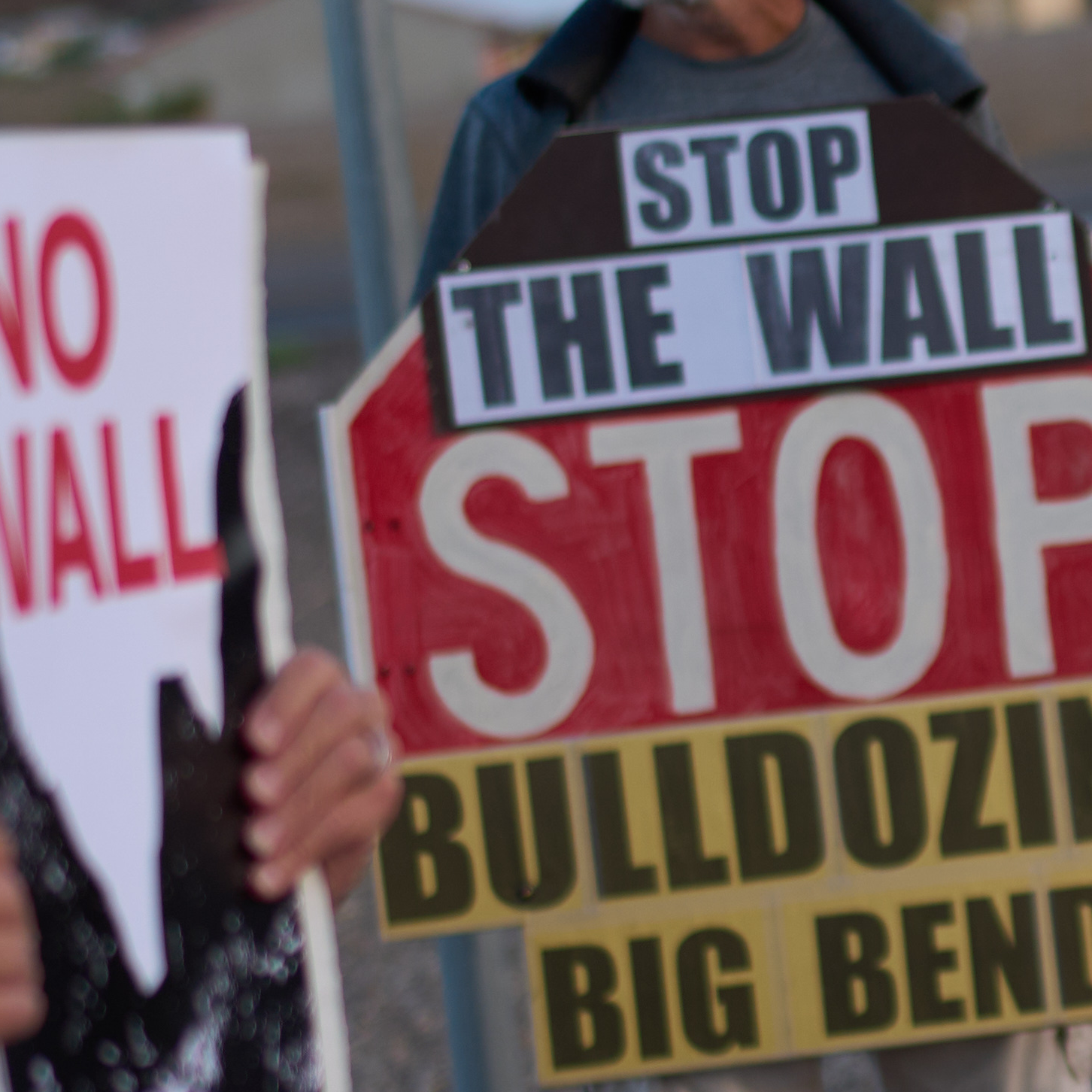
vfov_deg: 9.9
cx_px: 1567
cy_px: 556
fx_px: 6317
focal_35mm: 177
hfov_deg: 9.6
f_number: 1.4
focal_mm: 35
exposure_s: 1/2000
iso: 100
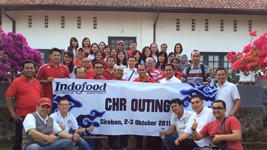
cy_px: 95
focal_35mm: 35
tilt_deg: -0.5
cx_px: 133
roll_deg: +0.6
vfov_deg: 33.5
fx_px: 248
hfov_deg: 56.6
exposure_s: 1/283
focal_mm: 3.3
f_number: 2.4
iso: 32
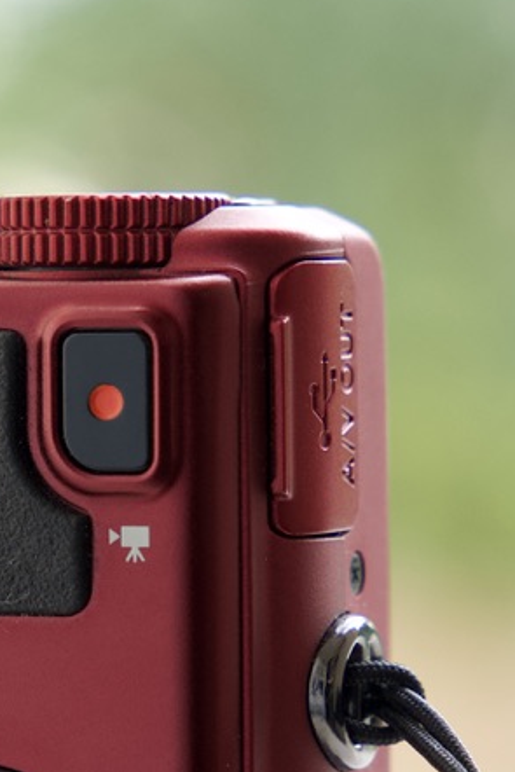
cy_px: 615
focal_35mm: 258
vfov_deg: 8.0
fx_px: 5531
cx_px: 117
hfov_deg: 5.3
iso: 800
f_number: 5.6
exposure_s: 1/125
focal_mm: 70
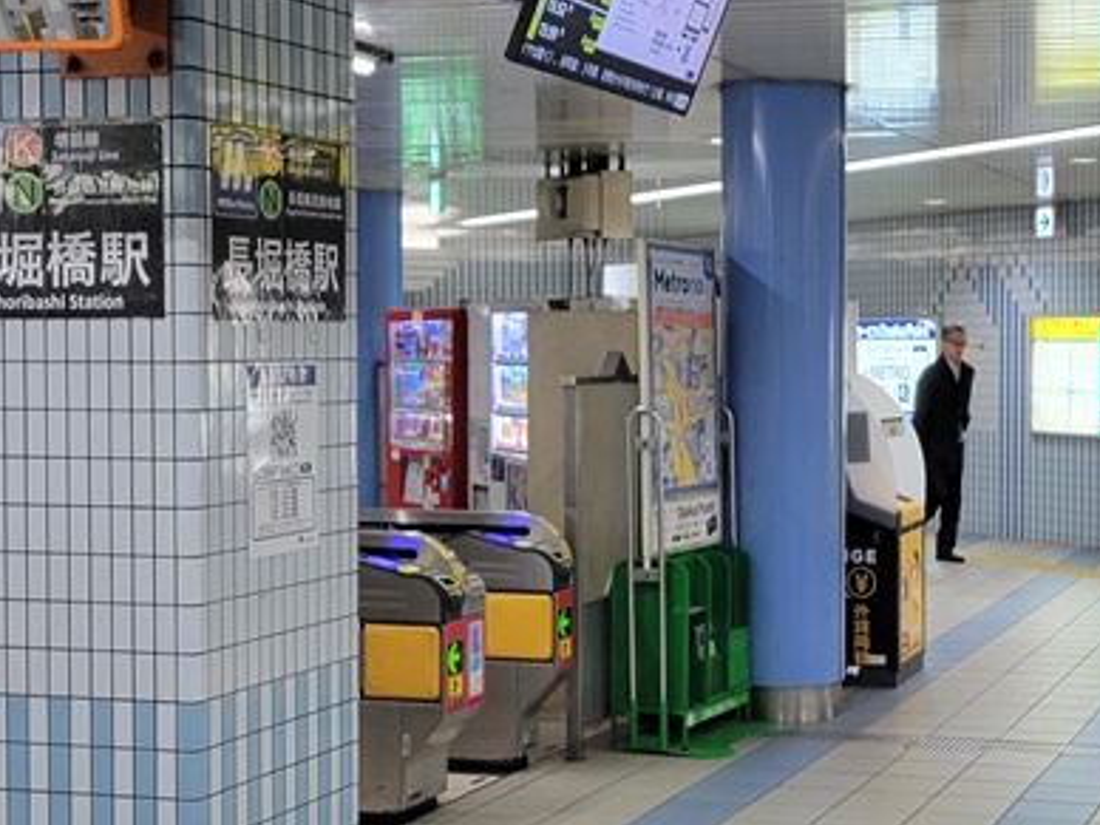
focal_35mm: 67
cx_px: 859
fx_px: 2129
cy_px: 417
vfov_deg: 21.9
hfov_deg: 28.4
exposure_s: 1/120
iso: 250
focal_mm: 5.4
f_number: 1.8
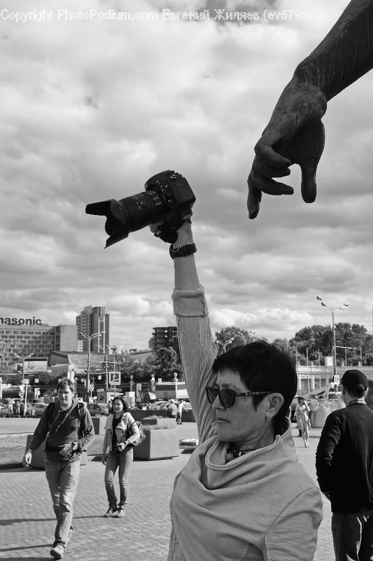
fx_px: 700
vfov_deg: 43.6
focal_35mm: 45
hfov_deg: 29.8
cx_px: 186
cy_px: 280
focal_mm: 30
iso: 100
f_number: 9
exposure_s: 1/125
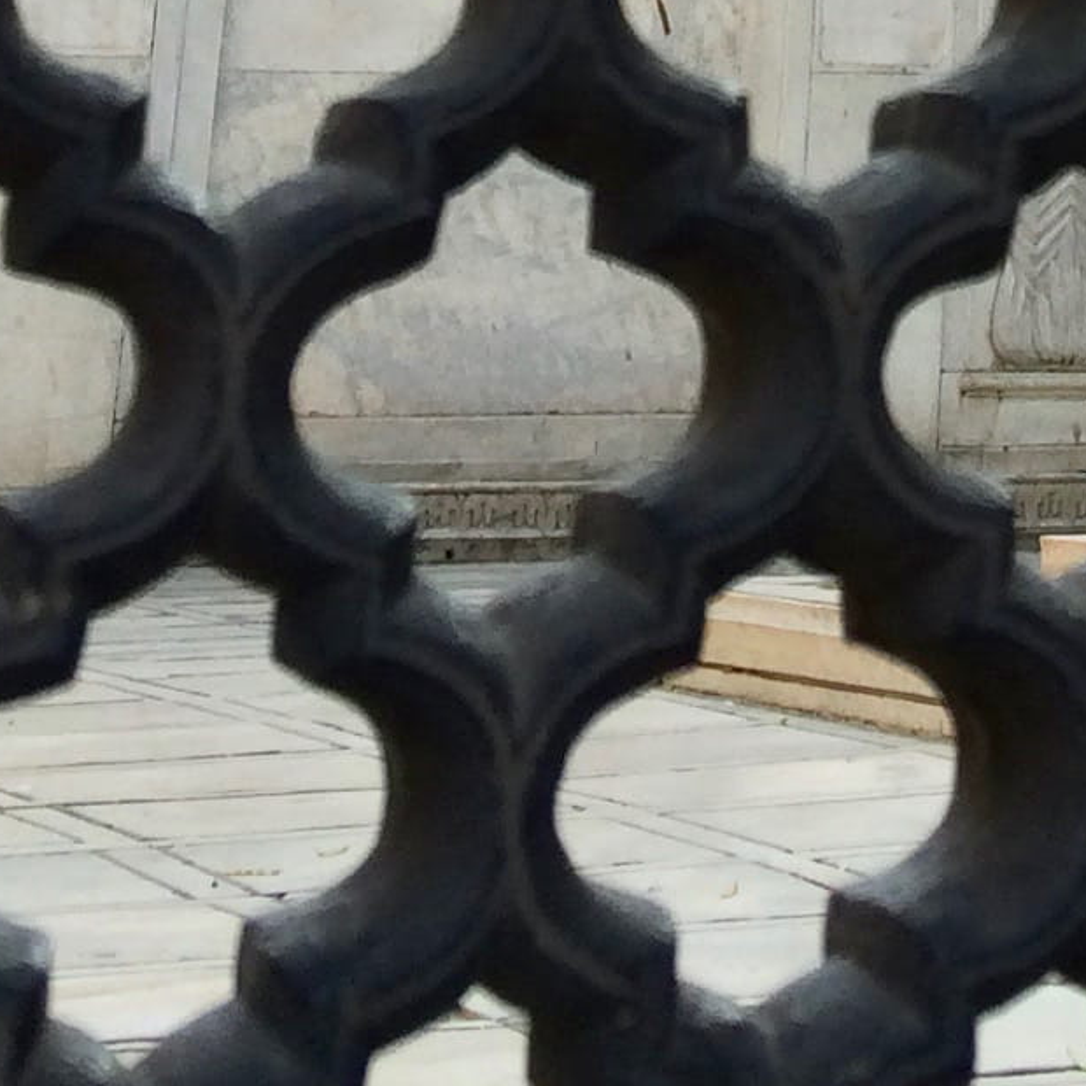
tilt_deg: +22.6
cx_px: 1531
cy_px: -1703
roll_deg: +2.2
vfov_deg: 10.6
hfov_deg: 12.4
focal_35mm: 135
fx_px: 4792
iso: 32
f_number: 2.2
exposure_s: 1/304
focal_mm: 4.15
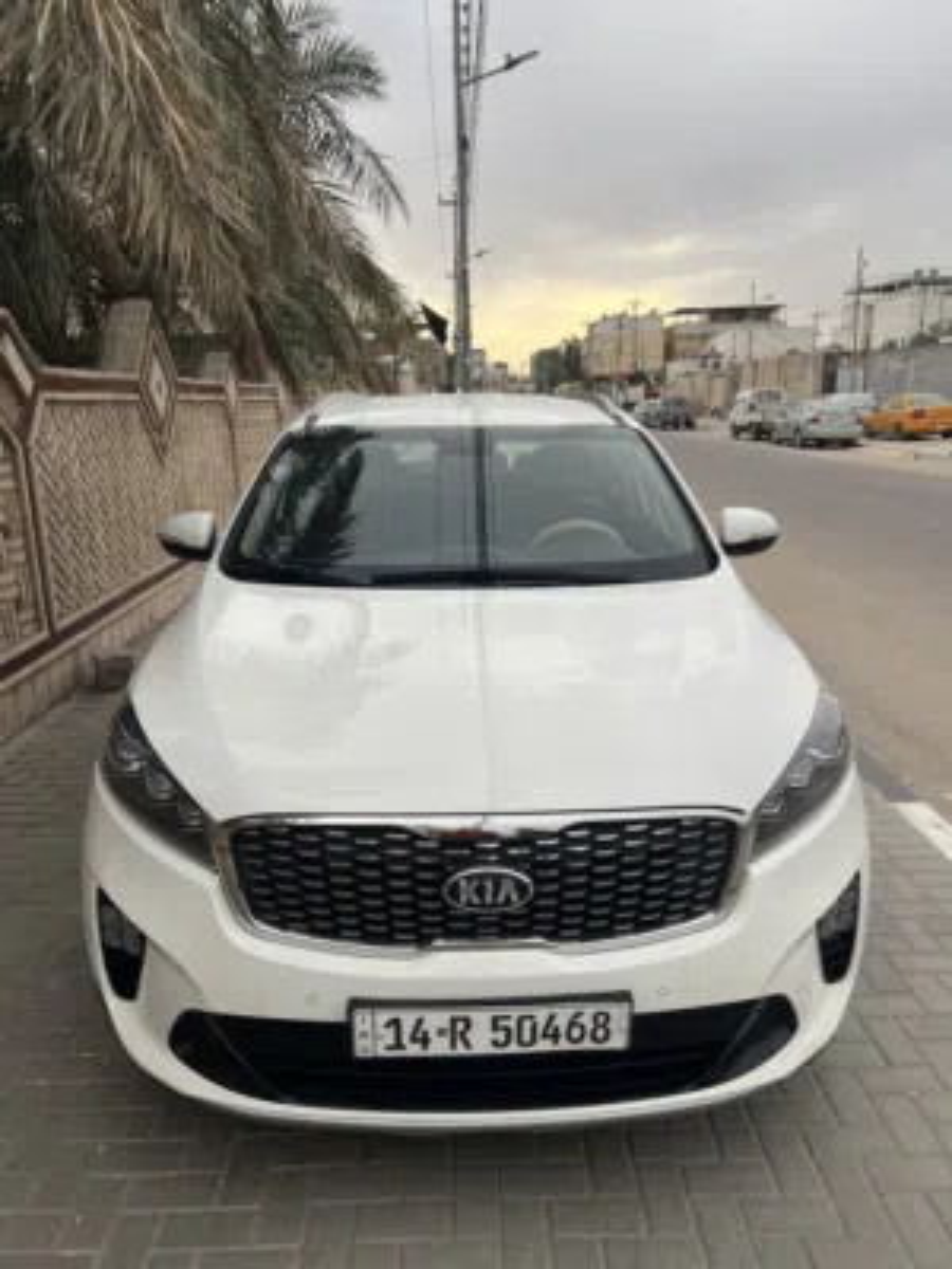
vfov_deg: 67.3
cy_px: 634
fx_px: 953
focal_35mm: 26
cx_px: 476
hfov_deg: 53.1
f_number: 1.5
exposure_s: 1/1377
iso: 50
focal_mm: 5.7
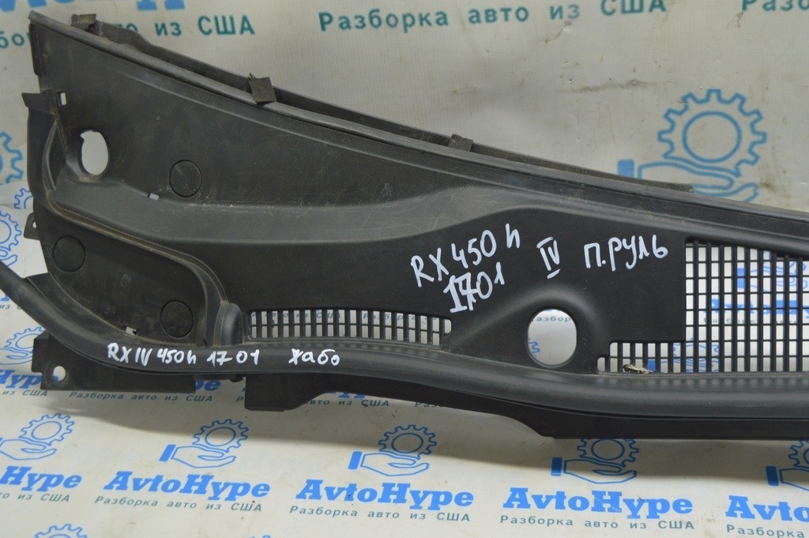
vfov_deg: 28.0
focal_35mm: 48
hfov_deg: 41.1
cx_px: 404
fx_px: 1078
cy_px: 269
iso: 400
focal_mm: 32
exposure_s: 1/20
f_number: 5.6
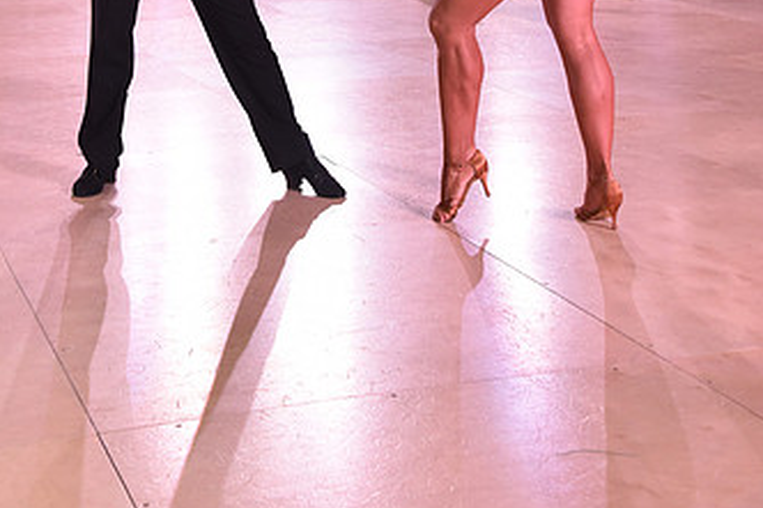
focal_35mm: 84
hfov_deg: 24.2
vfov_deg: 15.5
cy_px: -140
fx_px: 1779
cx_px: 332
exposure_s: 1/320
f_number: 6.3
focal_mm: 48
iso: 2500
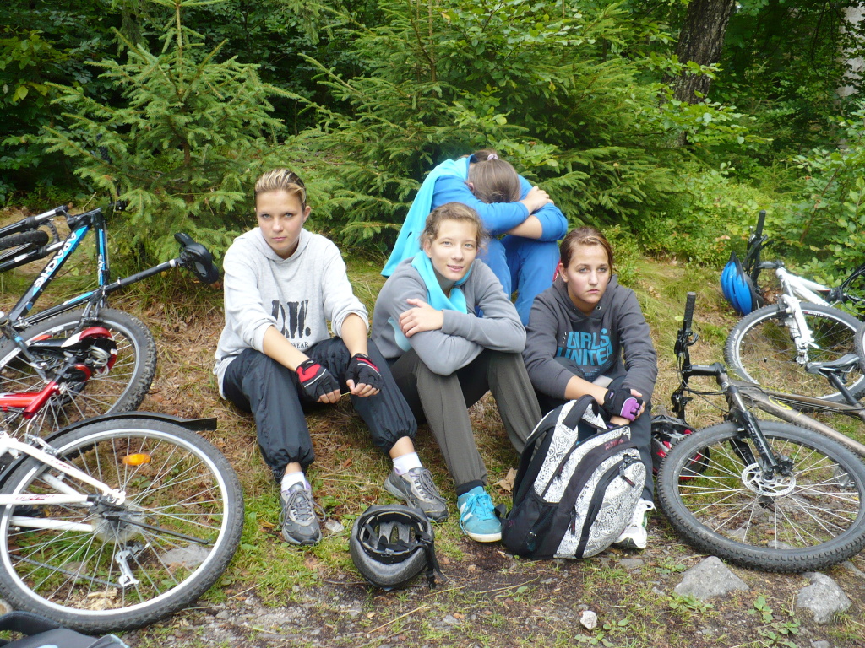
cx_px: 432
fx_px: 925
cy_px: 324
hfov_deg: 50.1
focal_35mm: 37
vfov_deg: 38.7
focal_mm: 6.1
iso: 100
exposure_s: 1/160
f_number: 2.8
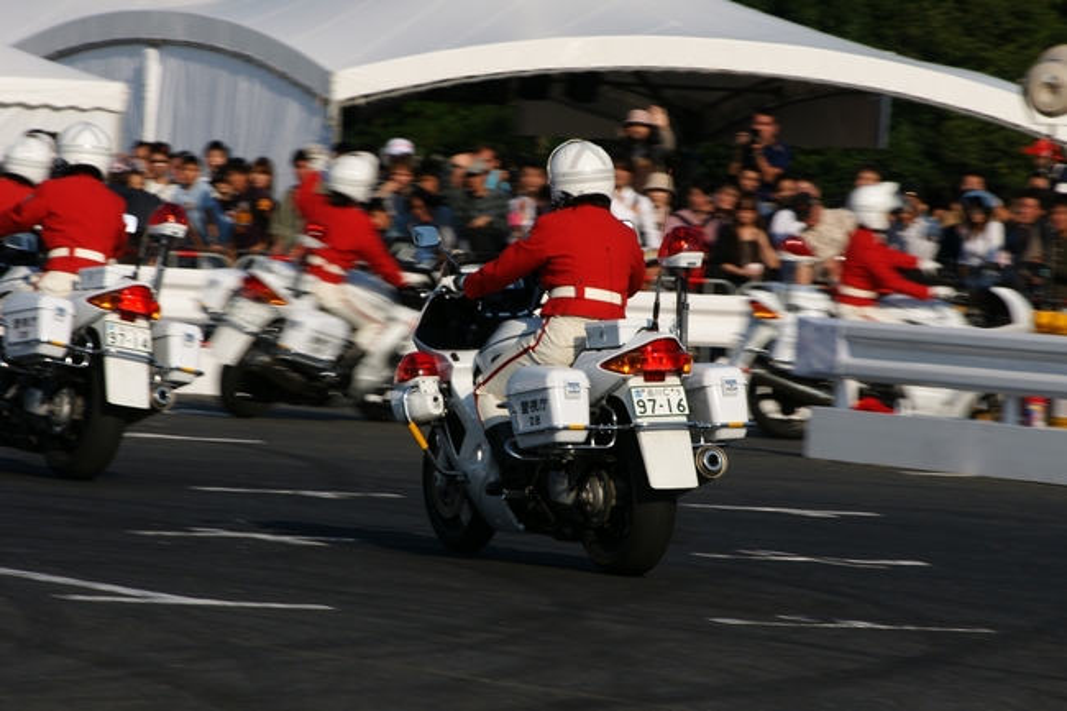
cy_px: 356
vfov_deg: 4.6
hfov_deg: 6.9
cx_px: 534
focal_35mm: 300
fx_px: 8889
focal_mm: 200
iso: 100
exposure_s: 1/125
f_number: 16
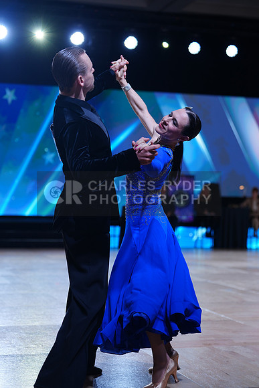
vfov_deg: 28.8
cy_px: 194
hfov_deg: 19.5
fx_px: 755
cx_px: 130
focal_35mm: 70
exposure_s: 1/500
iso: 400
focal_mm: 70
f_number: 2.8
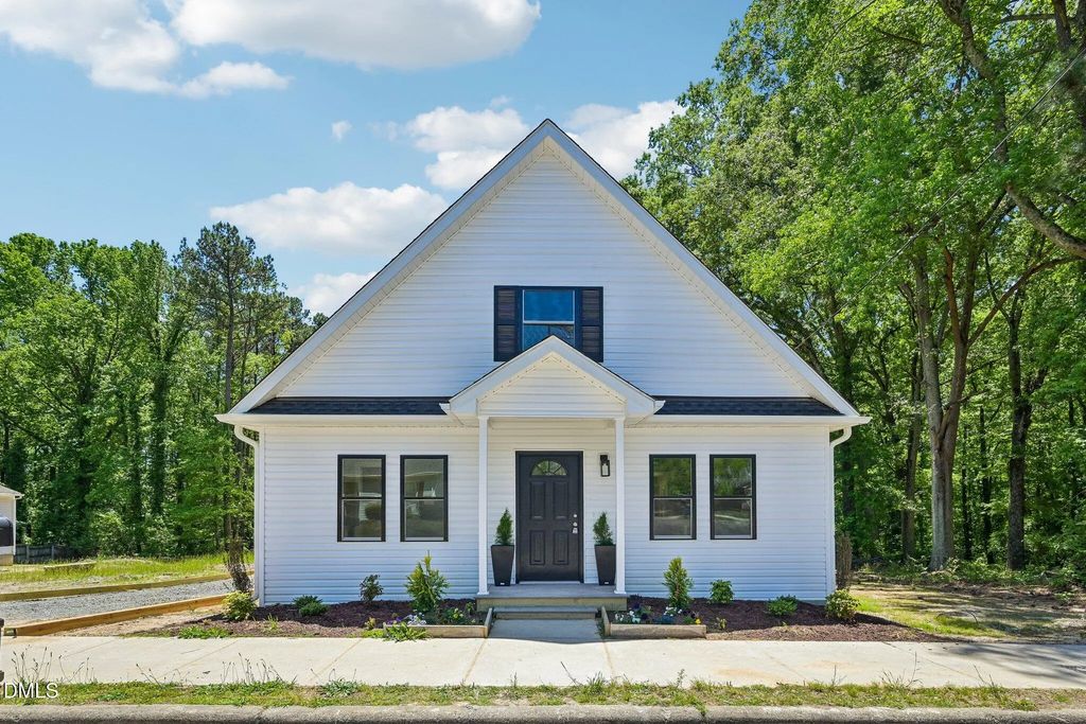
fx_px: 513
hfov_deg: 93.3
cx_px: 543
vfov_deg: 70.5
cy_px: 362
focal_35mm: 17
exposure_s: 1/200
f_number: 8
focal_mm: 17
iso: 100
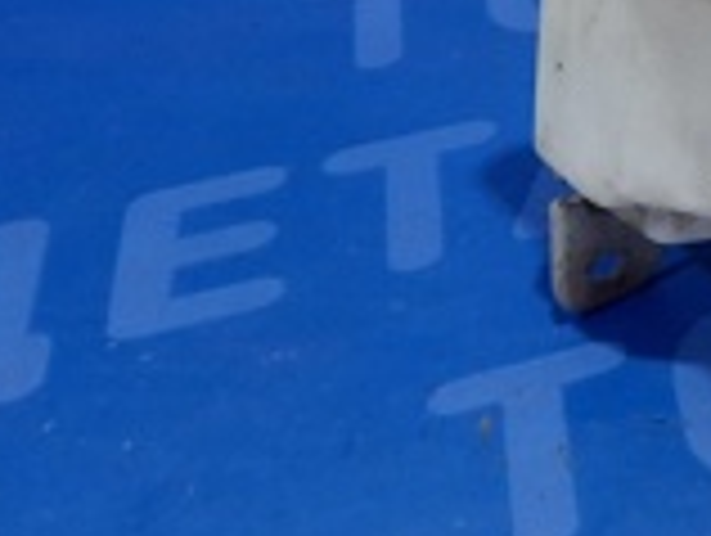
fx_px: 2078
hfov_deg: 16.8
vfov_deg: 13.9
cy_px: -230
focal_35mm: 101
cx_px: 1202
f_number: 2
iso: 320
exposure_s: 1/50
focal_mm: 4.6
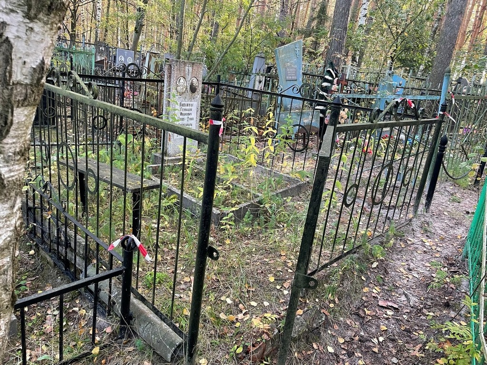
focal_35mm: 26
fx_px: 366
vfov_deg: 53.1
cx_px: 244
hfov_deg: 67.3
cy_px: 182
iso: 125
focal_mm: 4.2
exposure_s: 1/97
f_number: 1.6
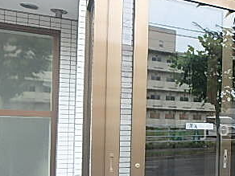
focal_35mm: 46
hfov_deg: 35.6
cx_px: 255
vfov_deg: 31.0
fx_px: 312
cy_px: 130
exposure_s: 1/80
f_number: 3.5
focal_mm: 3.7
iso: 125
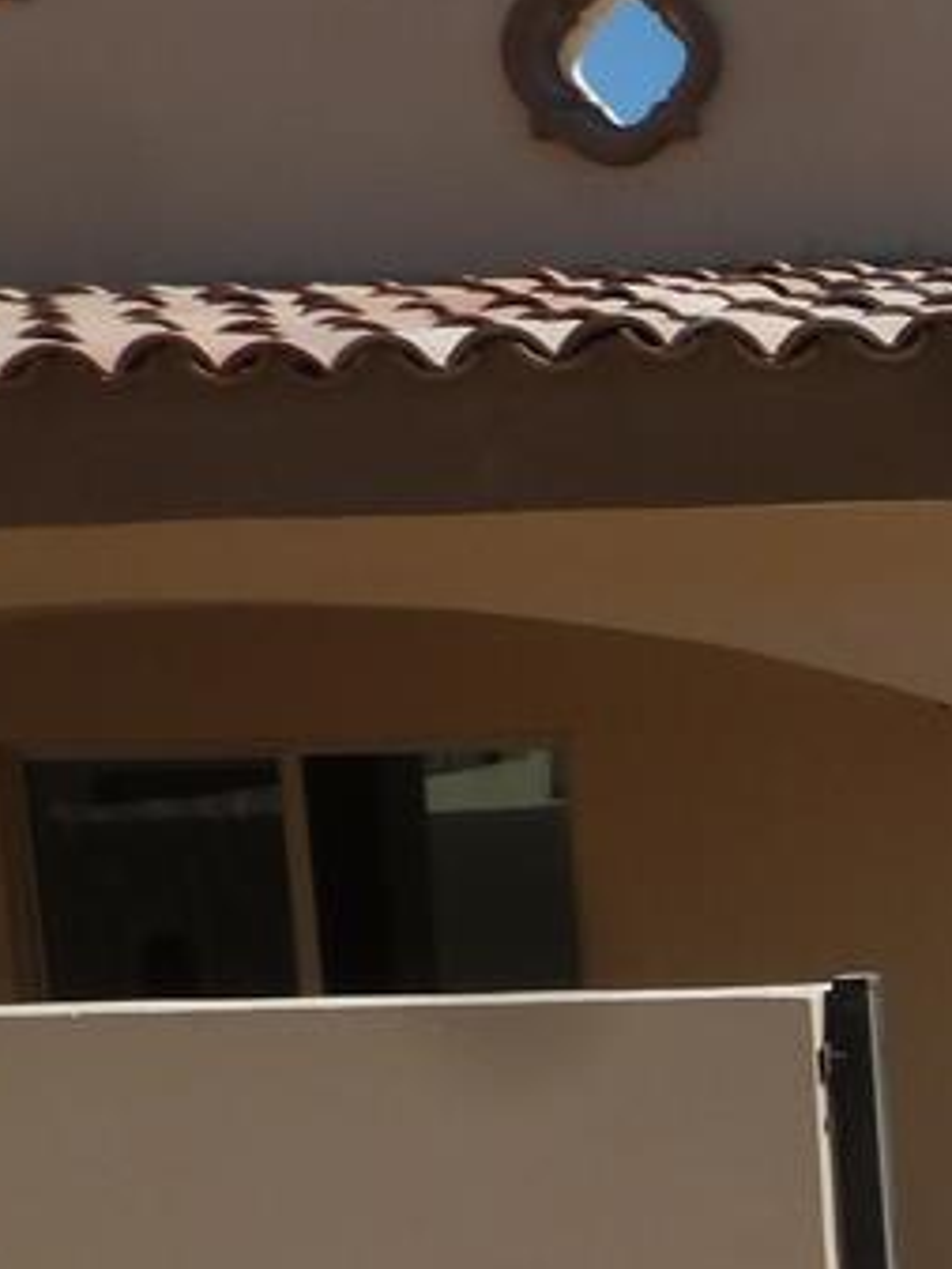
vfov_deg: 24.9
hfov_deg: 15.9
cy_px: 1126
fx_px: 2785
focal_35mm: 76
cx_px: 1817
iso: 80
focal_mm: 4.1
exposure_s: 1/400
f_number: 5.6
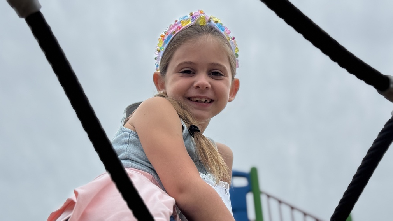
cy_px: 108
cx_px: 198
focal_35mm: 53
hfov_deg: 39.2
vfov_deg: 22.6
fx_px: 552
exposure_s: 1/7937
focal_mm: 6.76
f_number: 1.78
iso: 64
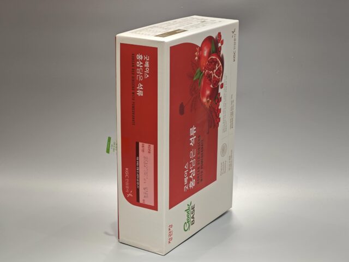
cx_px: 174
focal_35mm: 75
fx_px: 756
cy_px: 131
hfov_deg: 26.0
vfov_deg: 19.6
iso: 200
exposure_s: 1/100
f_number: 2
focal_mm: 10.1
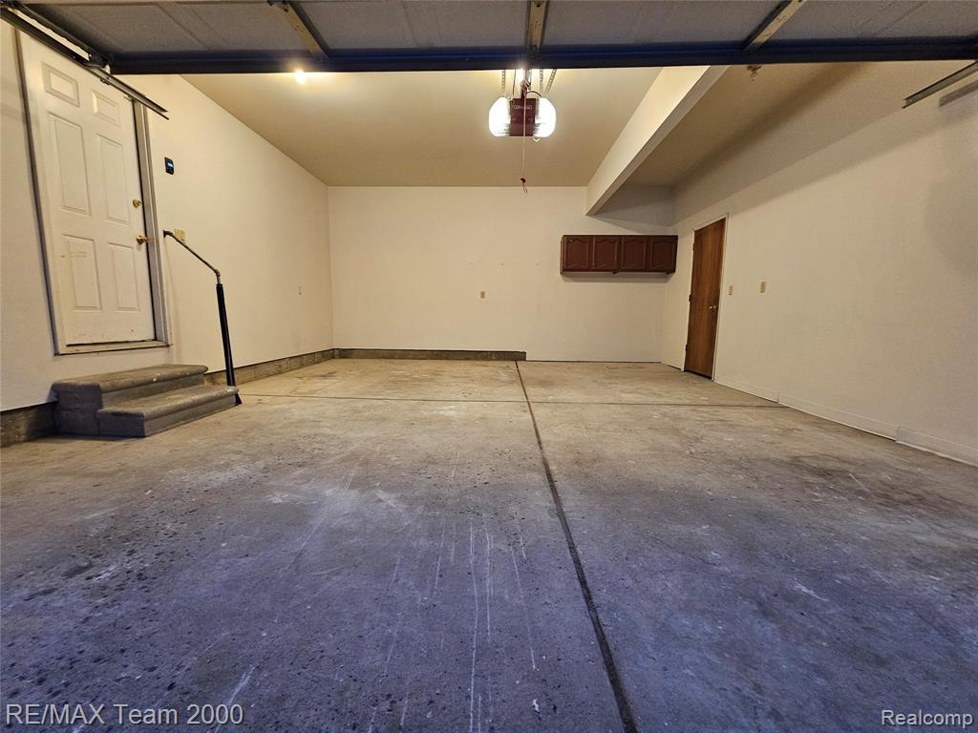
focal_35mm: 13
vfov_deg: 89.9
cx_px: 489
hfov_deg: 106.2
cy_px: 366
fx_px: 367
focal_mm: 2.2
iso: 500
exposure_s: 1/30
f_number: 2.2
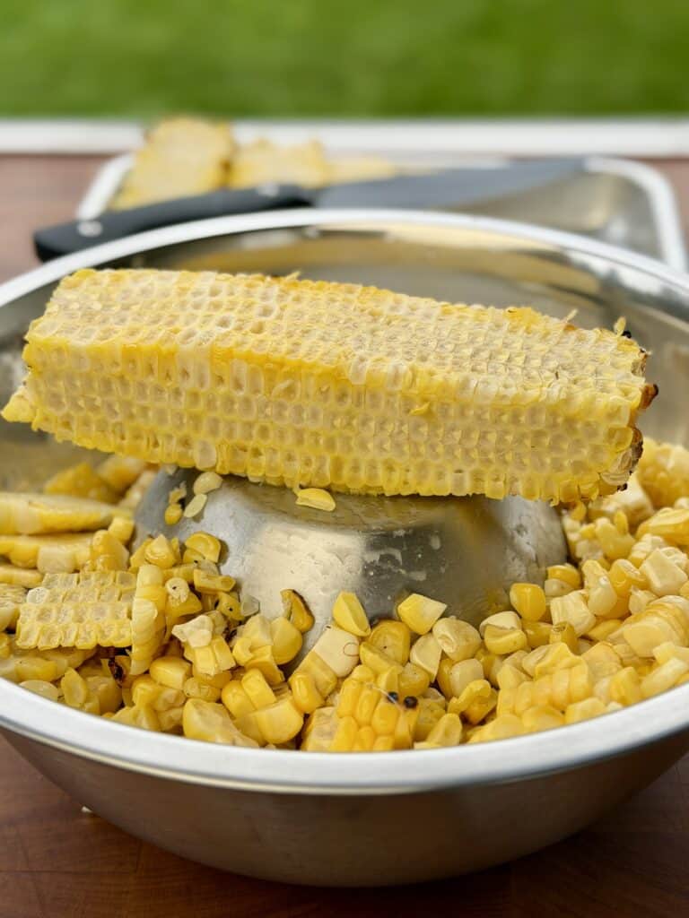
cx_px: 344
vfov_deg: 39.7
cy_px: 459
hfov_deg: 30.3
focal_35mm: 48
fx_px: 1274
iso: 64
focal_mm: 6.76
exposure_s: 1/1000
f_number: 1.78
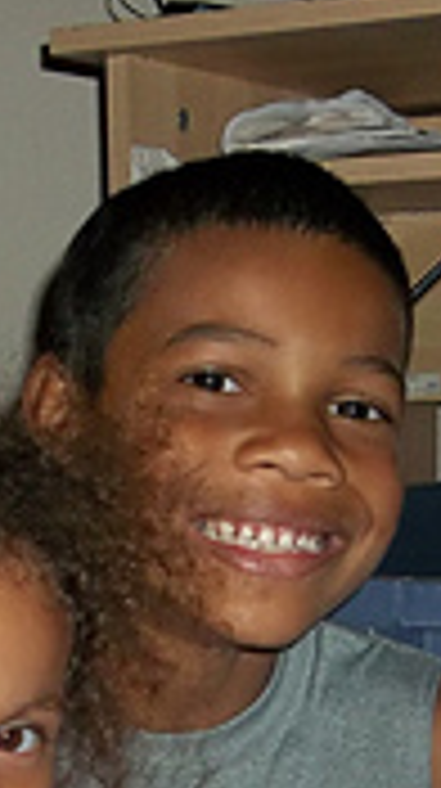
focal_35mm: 84
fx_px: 1752
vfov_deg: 24.4
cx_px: 144
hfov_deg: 14.3
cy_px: 741
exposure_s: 1/30
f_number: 3.5
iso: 160
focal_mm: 4.9
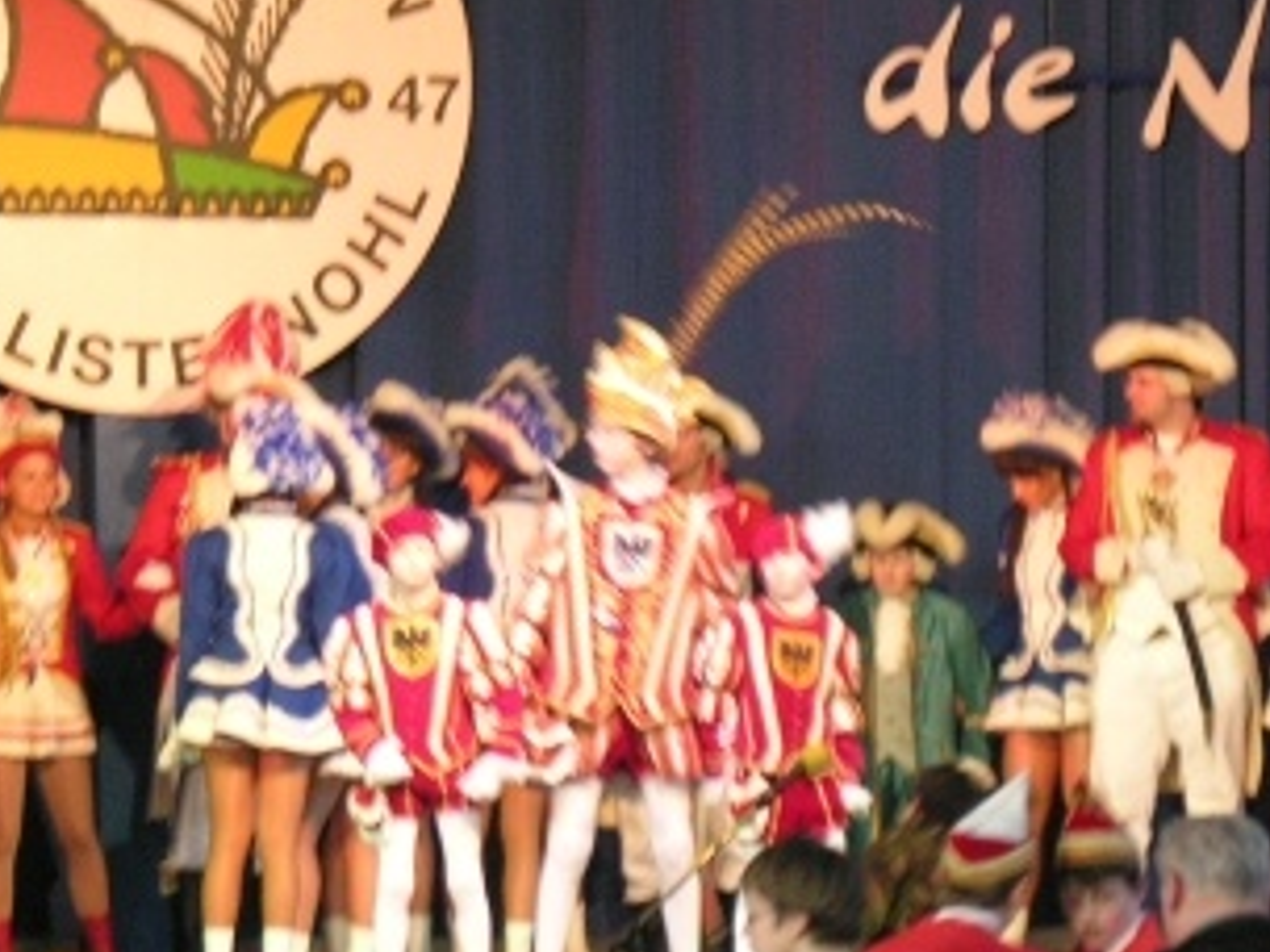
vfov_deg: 4.9
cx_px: 673
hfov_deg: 6.5
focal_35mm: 303
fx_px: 11117
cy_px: 747
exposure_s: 1/22.2
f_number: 3.7
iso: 200
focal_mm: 29.3
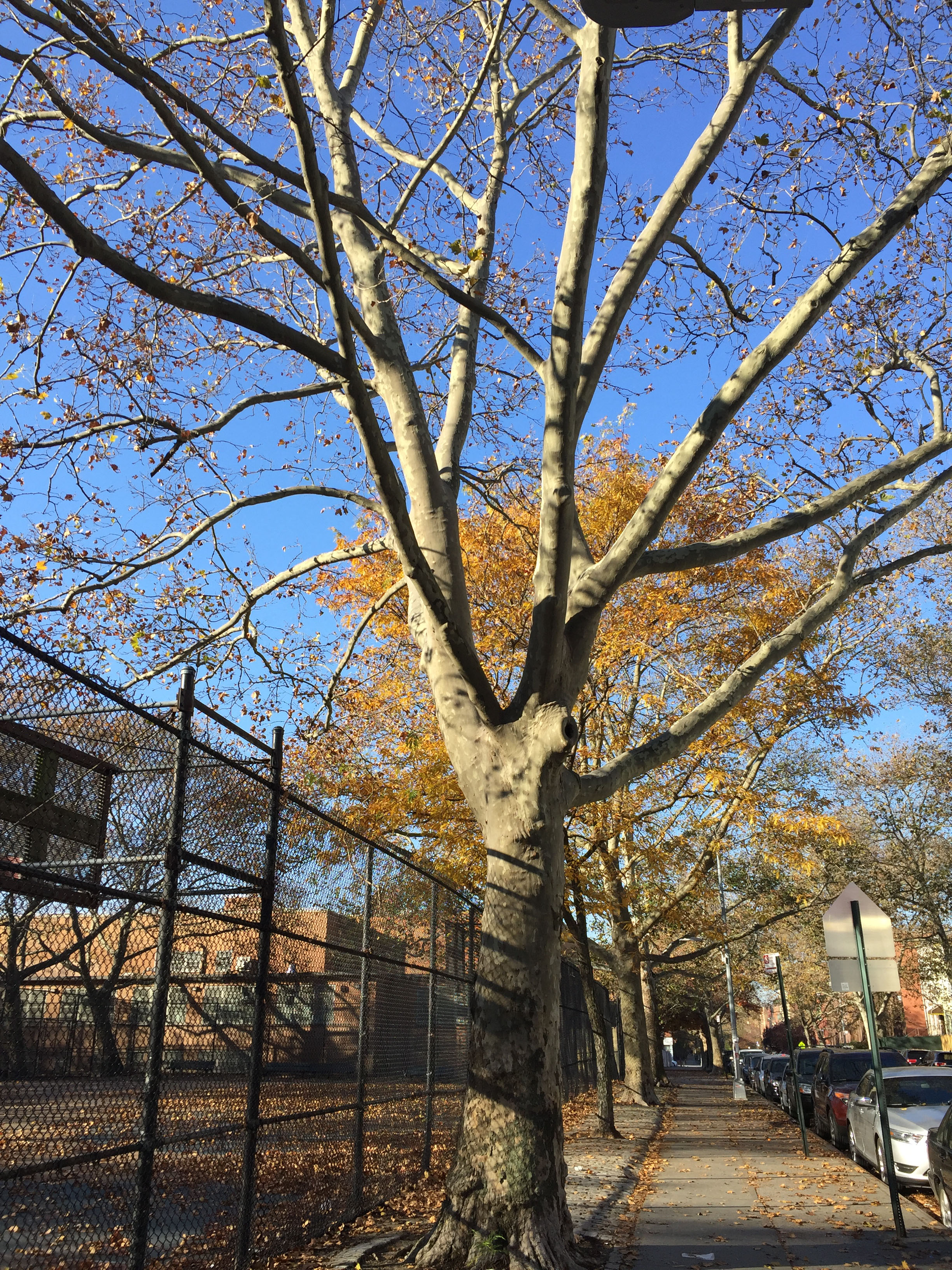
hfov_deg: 48.2
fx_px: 1063
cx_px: 476
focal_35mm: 29
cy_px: 635
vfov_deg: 61.7
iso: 32
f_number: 2.2
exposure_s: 1/694
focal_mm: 4.15
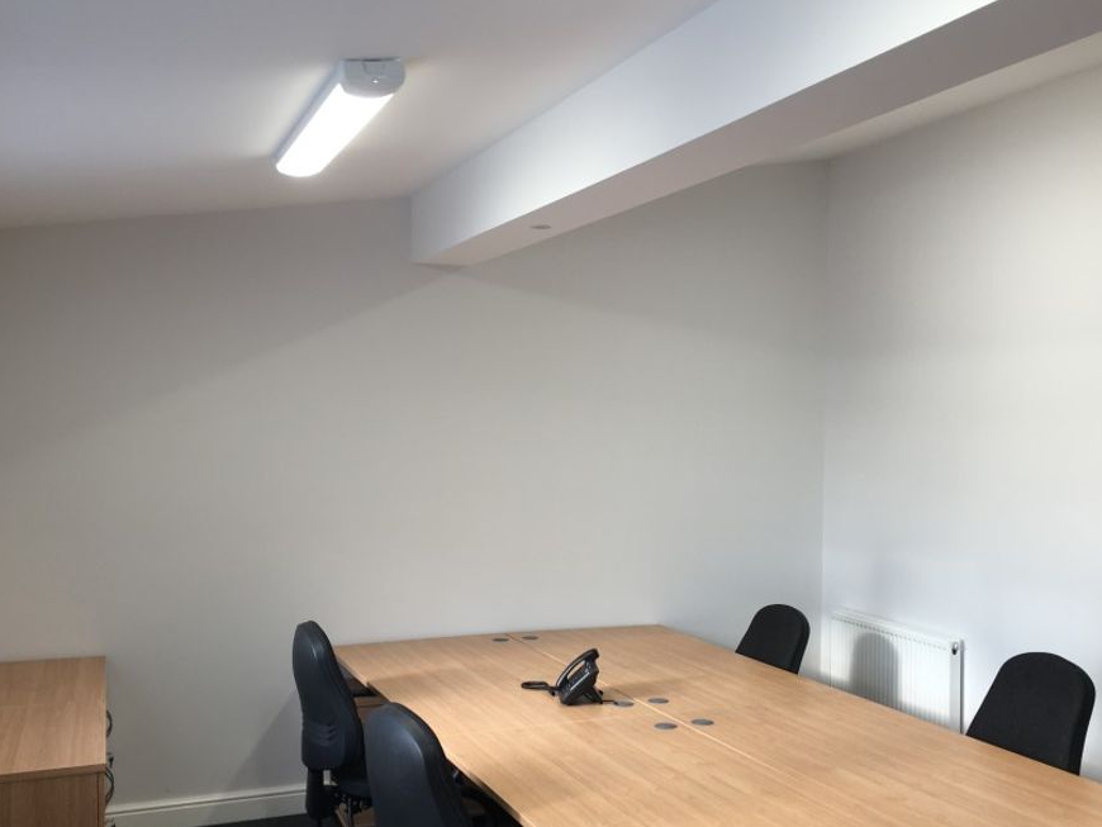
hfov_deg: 50.0
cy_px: 441
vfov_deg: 38.7
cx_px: 617
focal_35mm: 37
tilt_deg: -3.0
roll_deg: -2.5
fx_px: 1178
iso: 25
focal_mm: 4.15
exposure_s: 1/50
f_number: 2.2
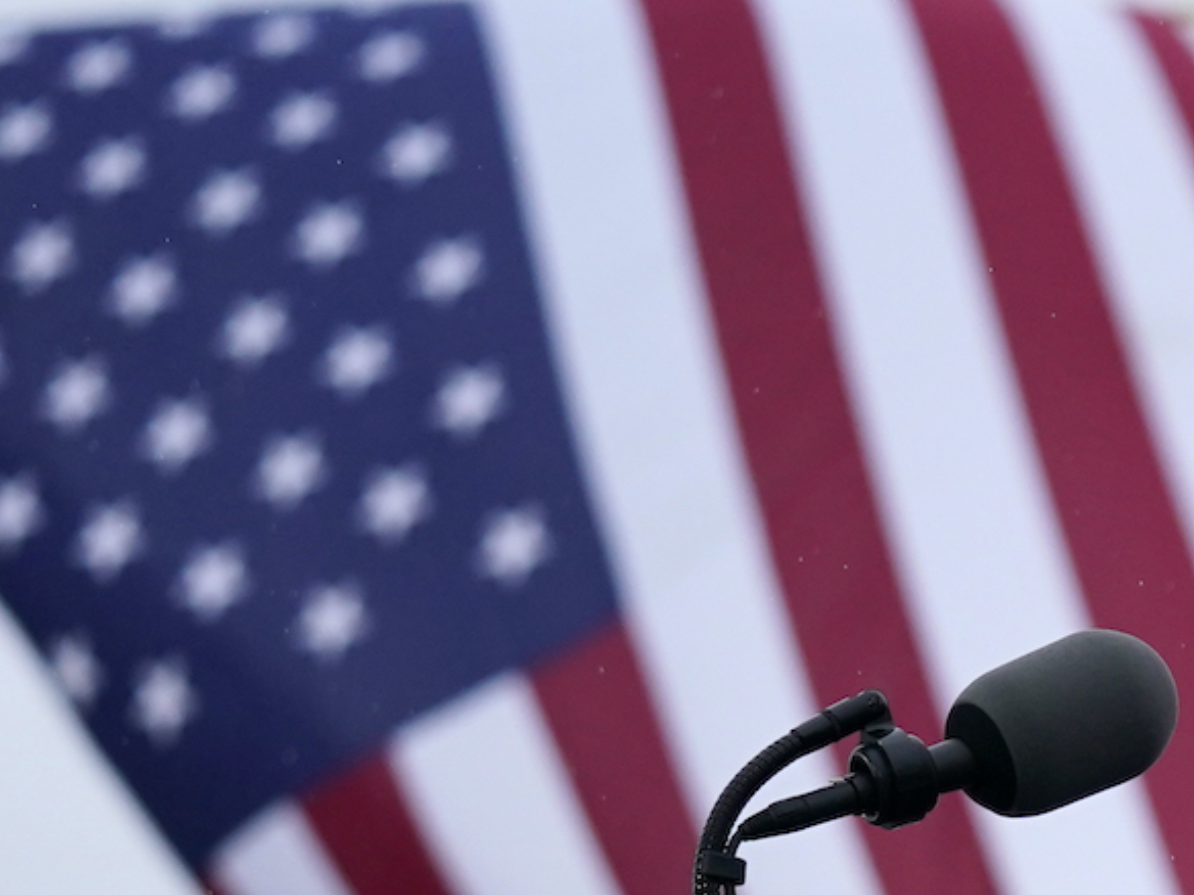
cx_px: 1891
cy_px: 1438
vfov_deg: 4.9
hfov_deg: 6.5
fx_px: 10279
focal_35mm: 298
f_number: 2.8
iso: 1250
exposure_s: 1/2000
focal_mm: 79
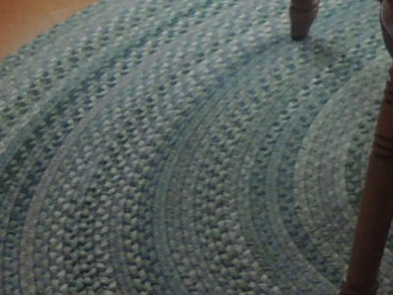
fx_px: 2054
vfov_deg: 7.1
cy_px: -649
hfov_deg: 9.4
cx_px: 1038
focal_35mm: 181
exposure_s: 1/125
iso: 100
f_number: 2.8
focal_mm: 4.3
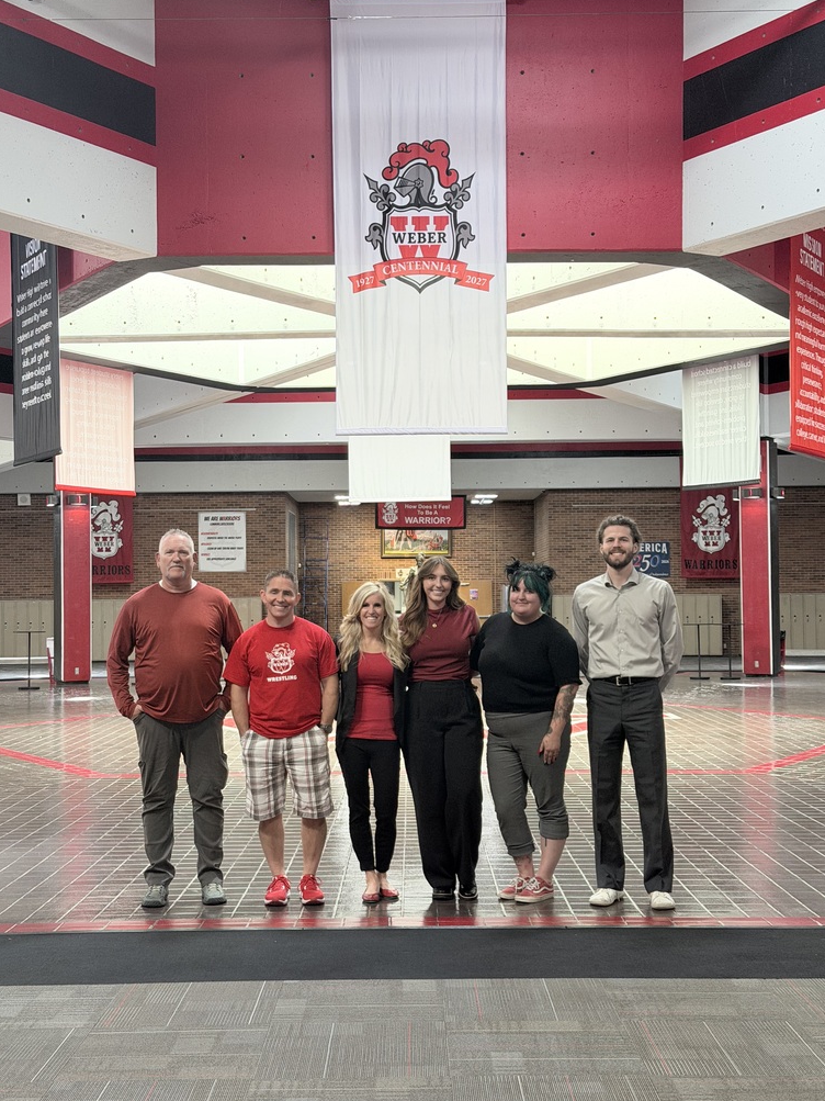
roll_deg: +0.8
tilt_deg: +1.9
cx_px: 408
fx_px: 1557
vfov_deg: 38.9
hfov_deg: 29.7
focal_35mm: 49
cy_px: 554
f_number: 1.78
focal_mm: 6.76
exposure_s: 1/60
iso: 200
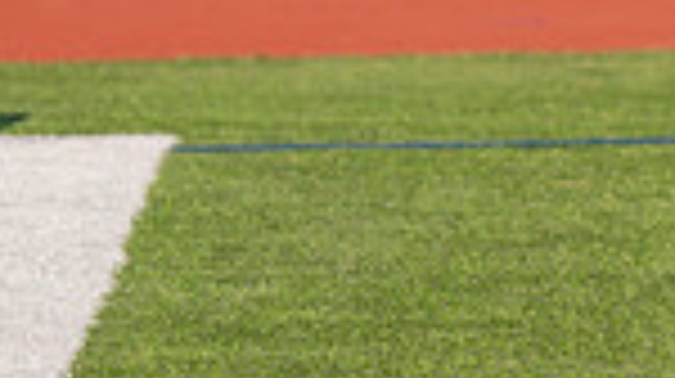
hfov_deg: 3.2
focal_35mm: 673
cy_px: -301
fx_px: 12033
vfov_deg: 1.8
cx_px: 1290
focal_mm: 125
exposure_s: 1/5000
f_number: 2.8
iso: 320
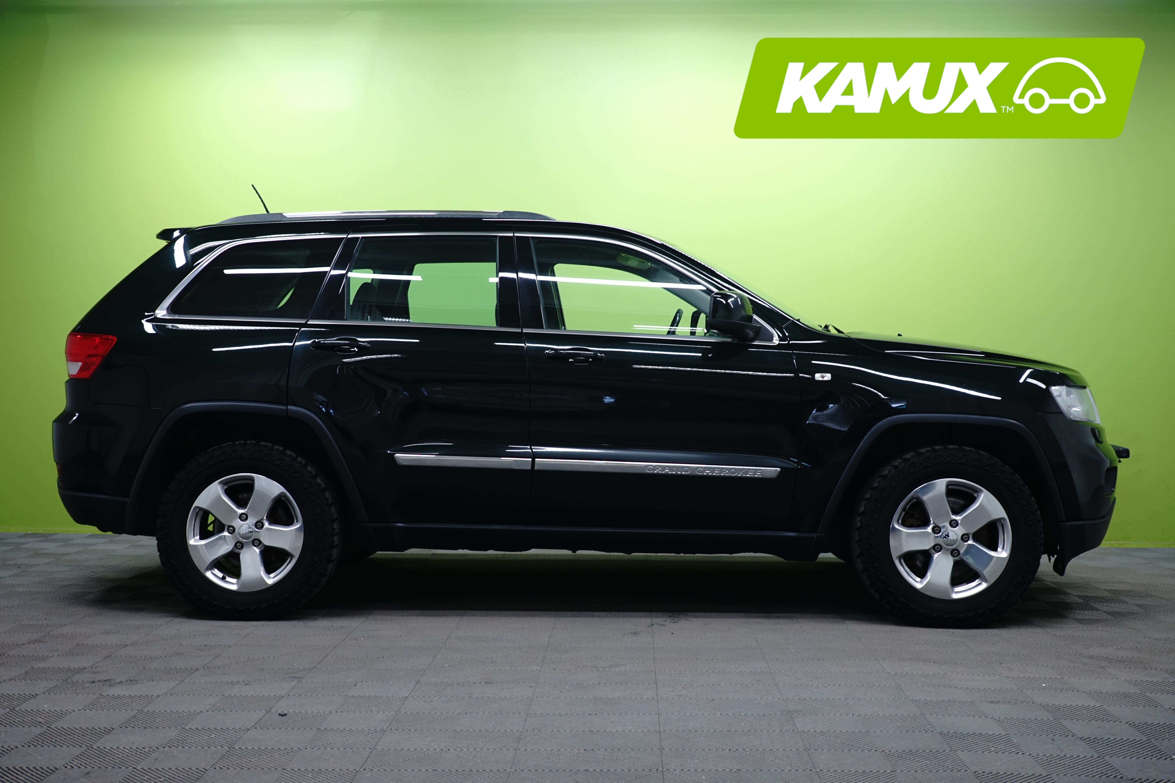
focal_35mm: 41
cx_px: 588
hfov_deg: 47.4
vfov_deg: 32.6
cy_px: 392
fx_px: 1338
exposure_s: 1/6
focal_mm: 41
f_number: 8
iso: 500
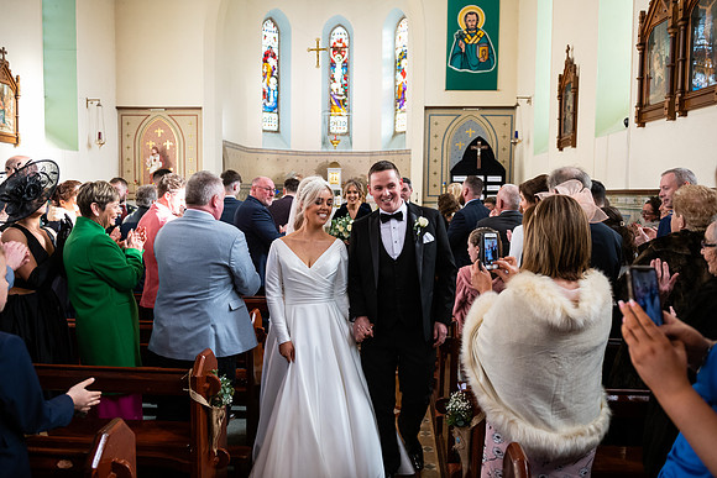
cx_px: 358
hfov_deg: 65.5
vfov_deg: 46.4
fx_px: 558
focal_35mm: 28
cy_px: 239
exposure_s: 1/250
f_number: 3.5
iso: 1000
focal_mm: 28
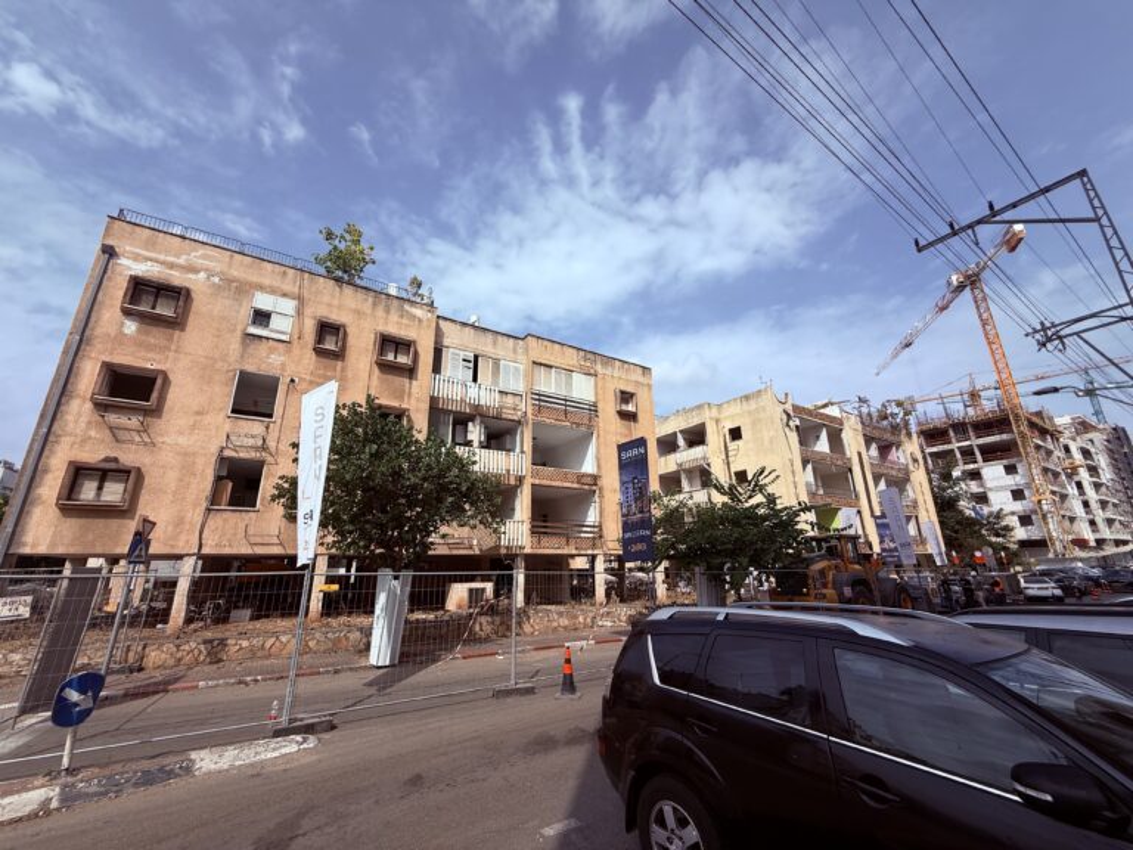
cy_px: 425
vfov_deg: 85.7
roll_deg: +1.3
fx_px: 458
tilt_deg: +17.7
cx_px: 566
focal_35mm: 14
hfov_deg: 102.1
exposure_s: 1/3289
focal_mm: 2.22
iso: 50
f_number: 2.2
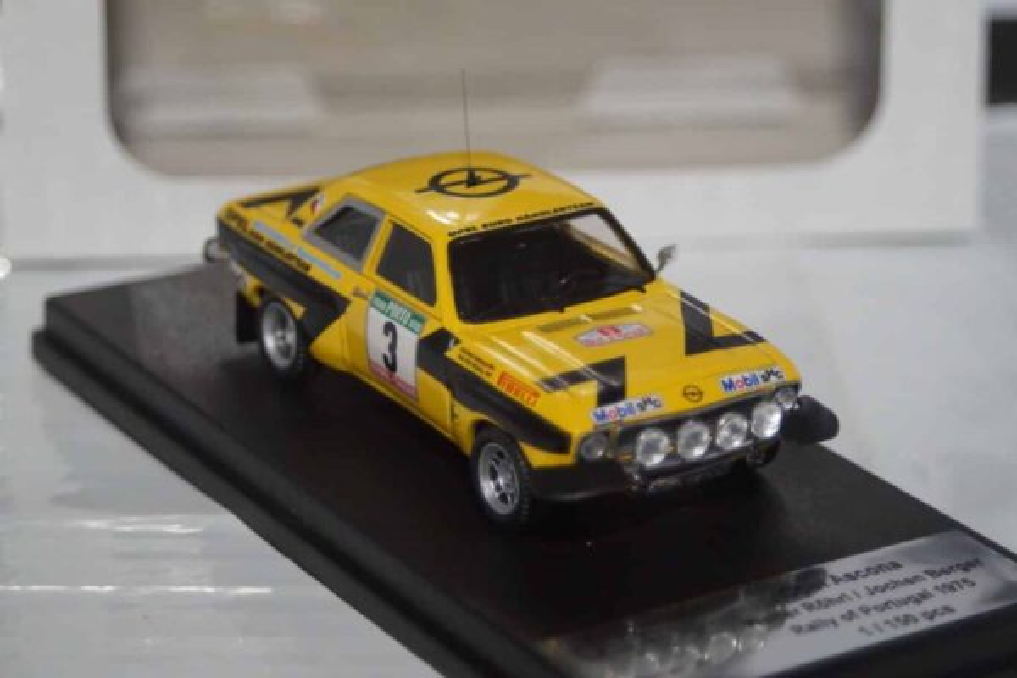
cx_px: 508
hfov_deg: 17.1
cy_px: 339
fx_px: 3390
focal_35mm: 120
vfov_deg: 11.4
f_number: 5.6
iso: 2000
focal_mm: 80
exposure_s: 1/160
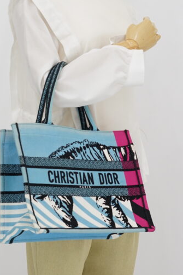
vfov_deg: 20.0
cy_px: 133
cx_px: 91
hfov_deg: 13.4
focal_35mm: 102
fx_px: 777
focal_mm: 50
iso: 640
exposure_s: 1/13
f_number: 6.3
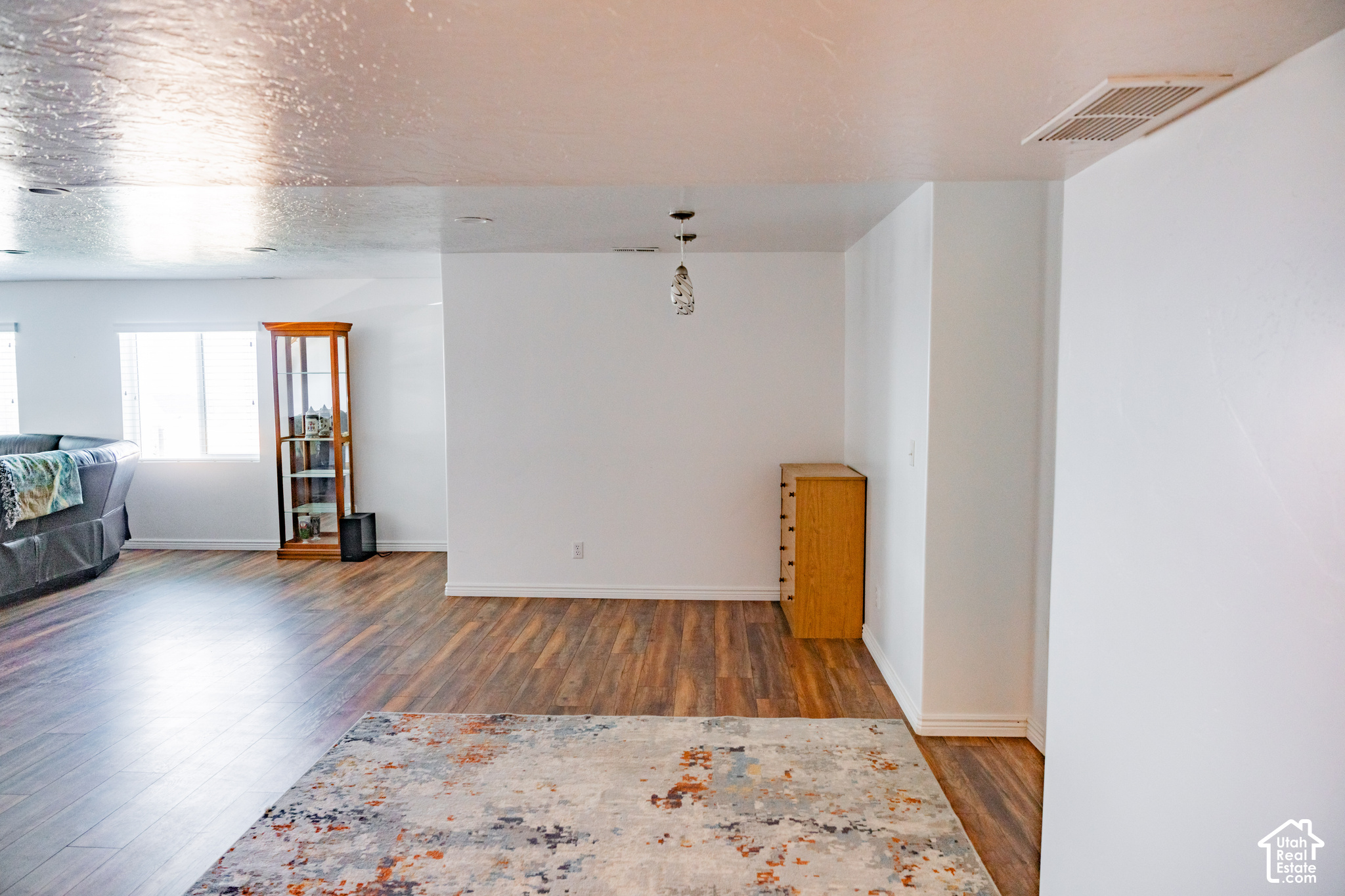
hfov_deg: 73.7
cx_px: 672
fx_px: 897
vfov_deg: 53.1
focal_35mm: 24
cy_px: 448
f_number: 4.5
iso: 1250
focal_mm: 24
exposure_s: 1/80
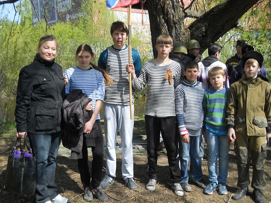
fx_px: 321
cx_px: 136
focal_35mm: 41
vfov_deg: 35.1
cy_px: 102
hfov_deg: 45.8
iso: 80
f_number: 5.5
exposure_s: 1/160
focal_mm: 6.72
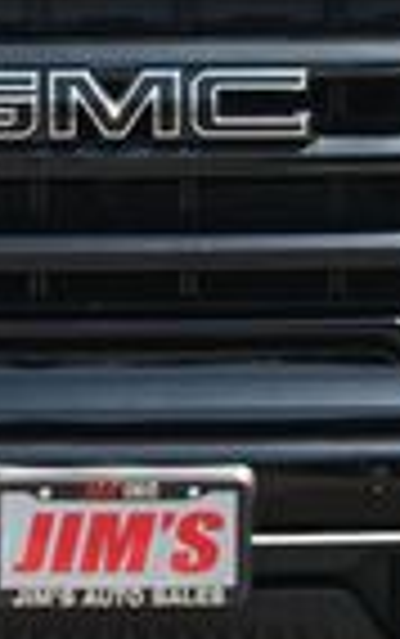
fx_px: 5175
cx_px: 108
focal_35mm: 297
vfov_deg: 7.0
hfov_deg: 4.4
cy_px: 112
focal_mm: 43
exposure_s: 1/250
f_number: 6
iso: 280
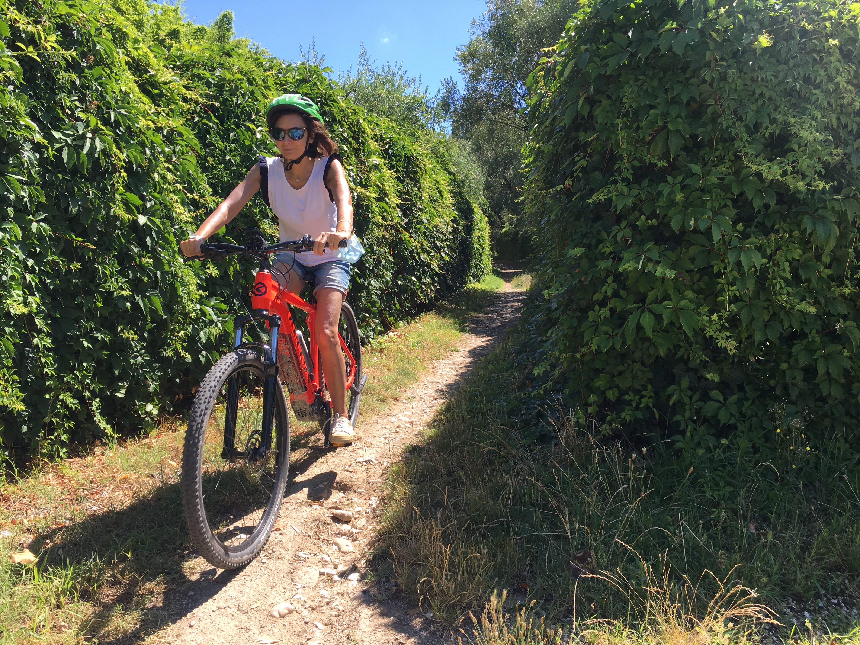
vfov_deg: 48.2
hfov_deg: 61.7
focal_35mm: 29
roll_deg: -0.3
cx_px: 430
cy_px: 322
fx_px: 720
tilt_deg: -1.8
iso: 25
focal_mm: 4.15
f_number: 2.2
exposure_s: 1/553
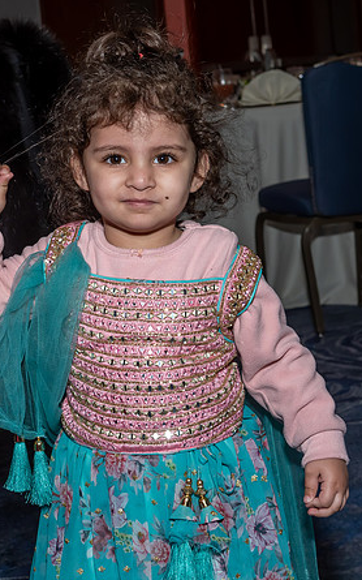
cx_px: 45
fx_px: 1516
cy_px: 263
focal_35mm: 96
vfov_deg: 21.6
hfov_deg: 13.5
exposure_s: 1/250
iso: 400
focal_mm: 38
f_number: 7.1
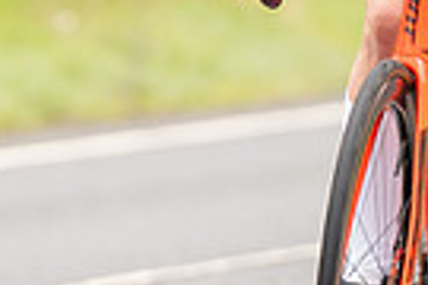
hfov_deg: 1.5
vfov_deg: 1.0
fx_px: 16536
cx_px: 487
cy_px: -226
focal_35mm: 1391
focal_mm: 200
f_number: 3.5
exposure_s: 1/1000
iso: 320
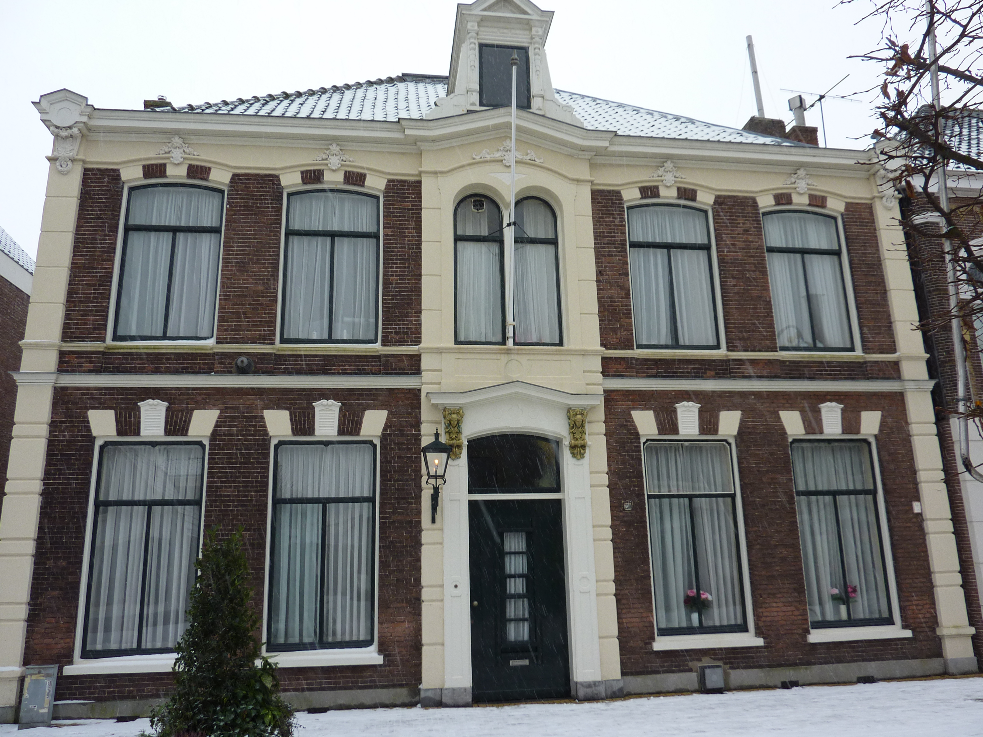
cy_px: 368
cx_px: 492
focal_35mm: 25
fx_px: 710
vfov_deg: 54.9
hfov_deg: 69.4
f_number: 3.3
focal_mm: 4.1
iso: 80
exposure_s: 1/60
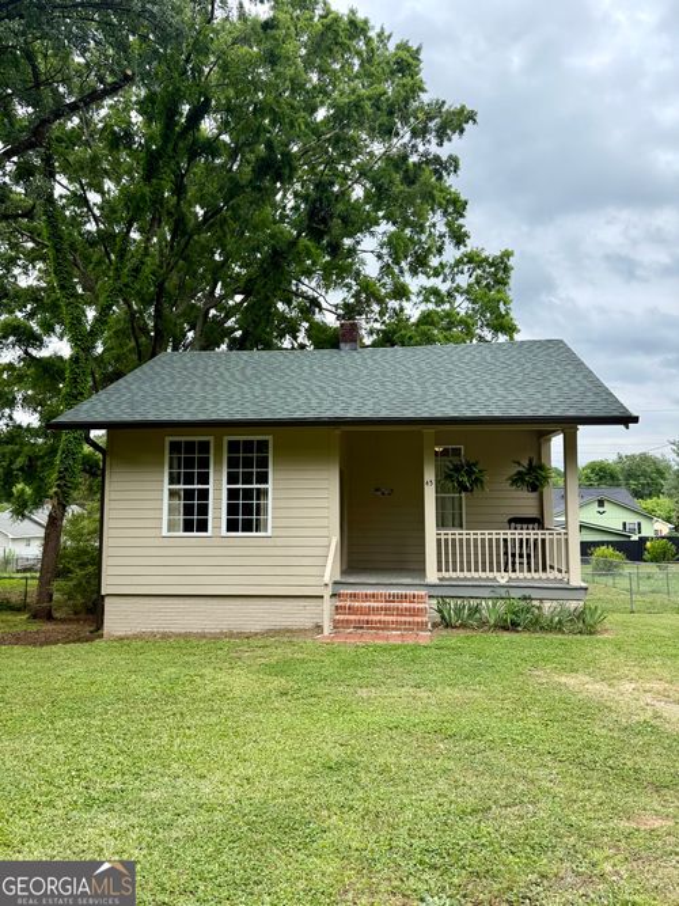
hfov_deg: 56.8
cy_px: 453
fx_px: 628
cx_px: 340
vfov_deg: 71.6
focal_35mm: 24
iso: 100
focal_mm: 6.76
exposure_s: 1/1385
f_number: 1.78
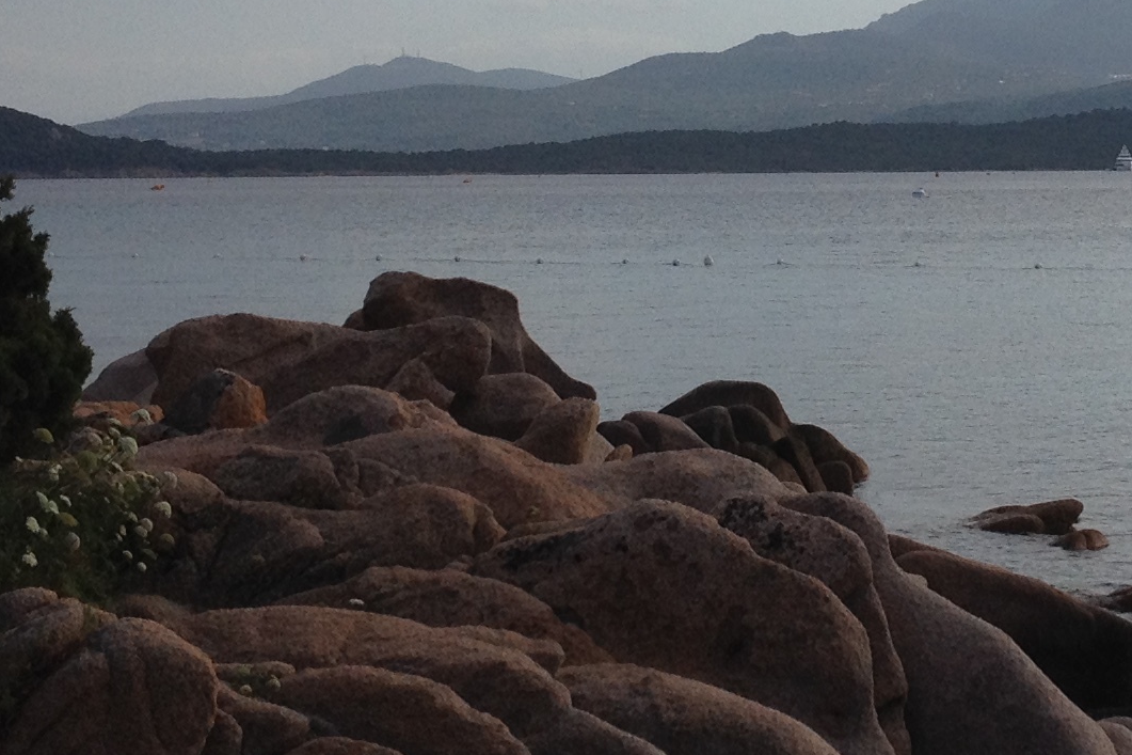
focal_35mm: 112
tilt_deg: -3.0
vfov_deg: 12.2
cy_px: 193
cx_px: 997
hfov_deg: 18.0
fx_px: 3521
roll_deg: +1.2
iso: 50
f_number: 2.4
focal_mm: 4.28
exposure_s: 1/2304
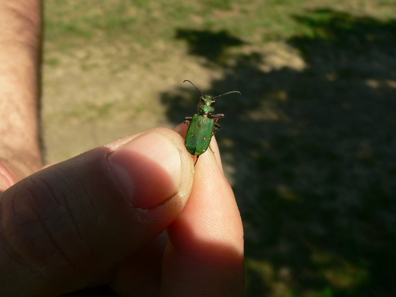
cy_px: 148
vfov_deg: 39.7
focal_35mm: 36
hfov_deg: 51.4
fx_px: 412
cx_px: 198
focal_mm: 6
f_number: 4
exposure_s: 1/640
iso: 80
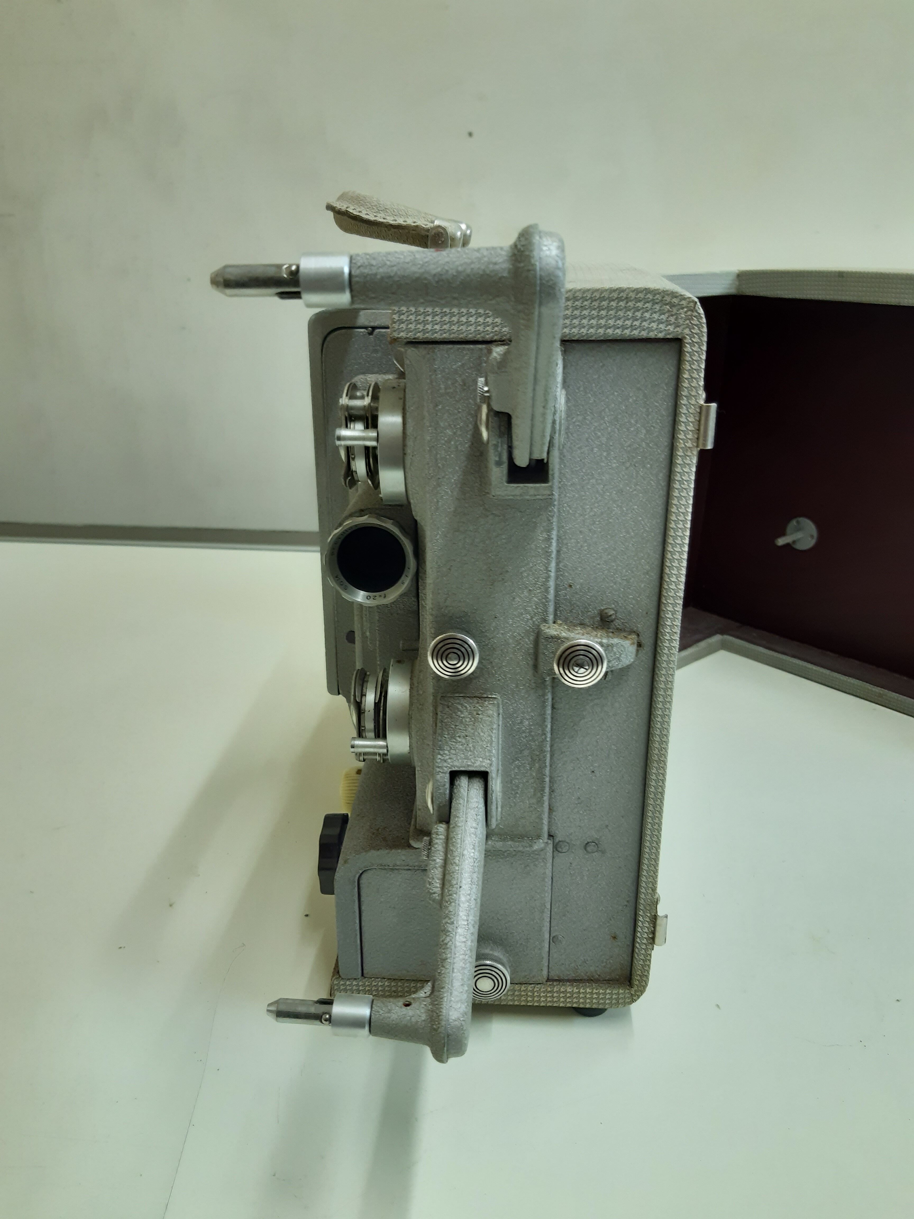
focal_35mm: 26
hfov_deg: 53.1
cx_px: 457
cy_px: 610
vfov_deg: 67.3
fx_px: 915
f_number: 1.7
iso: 160
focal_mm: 3.92
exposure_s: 1/50
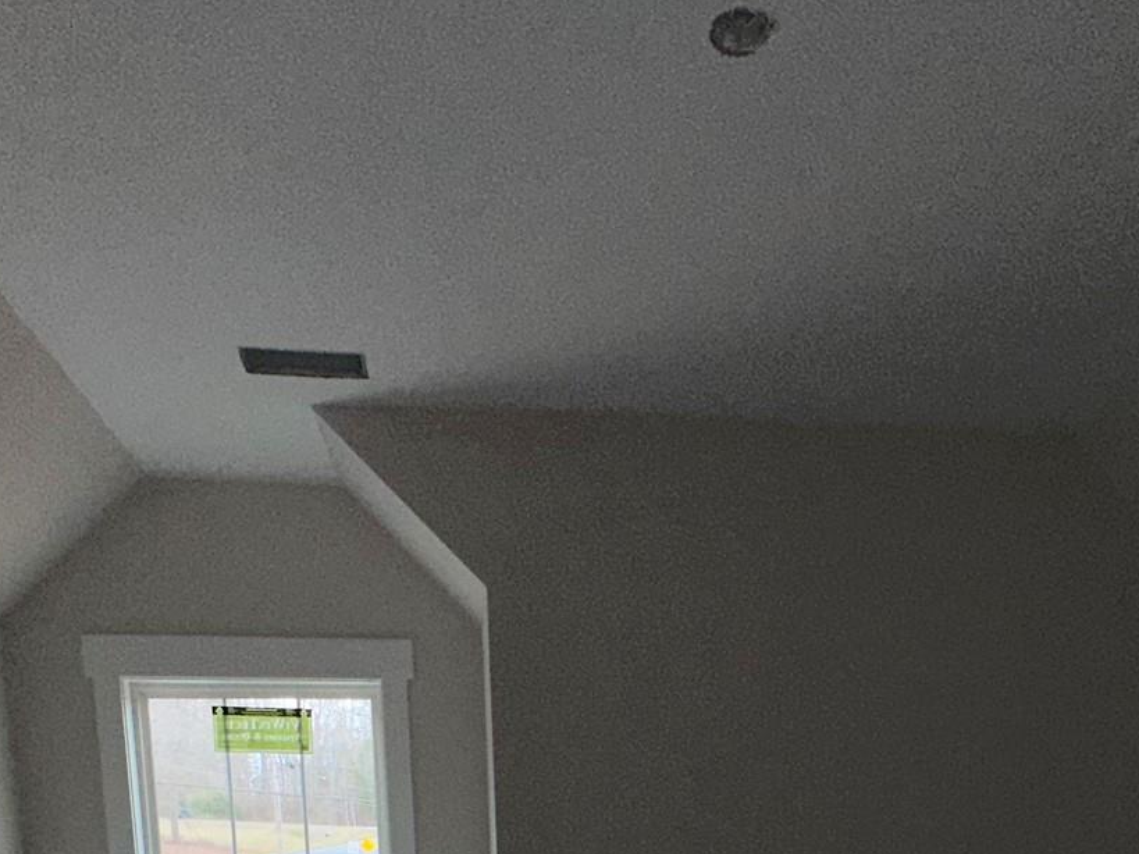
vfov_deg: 32.9
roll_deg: +0.8
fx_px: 1151
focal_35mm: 35
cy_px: 1040
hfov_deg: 52.5
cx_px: 648
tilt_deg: -9.4
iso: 64
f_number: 2.2
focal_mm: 2.22
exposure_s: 1/122
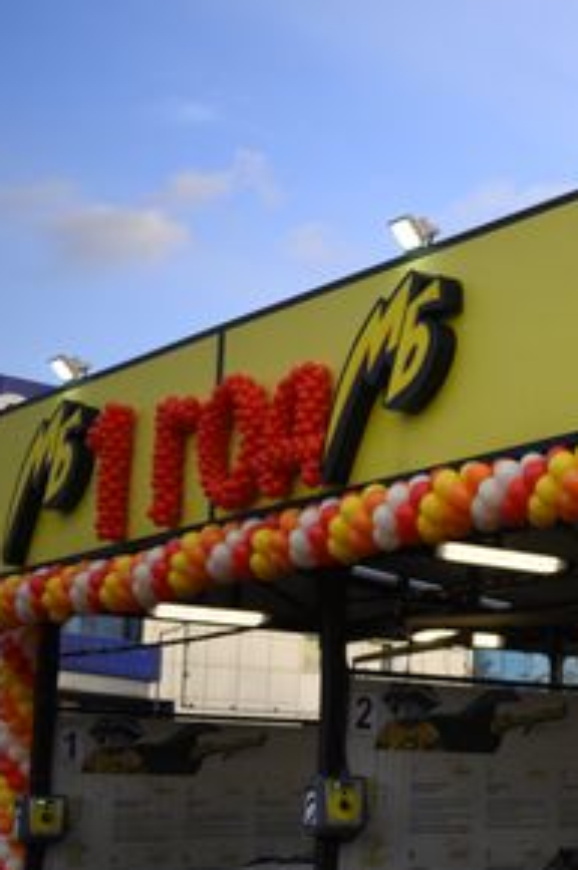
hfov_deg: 15.9
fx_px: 1810
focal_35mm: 75
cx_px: 987
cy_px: 557
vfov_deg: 26.9
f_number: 2.8
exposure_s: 1/3200
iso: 640
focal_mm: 31
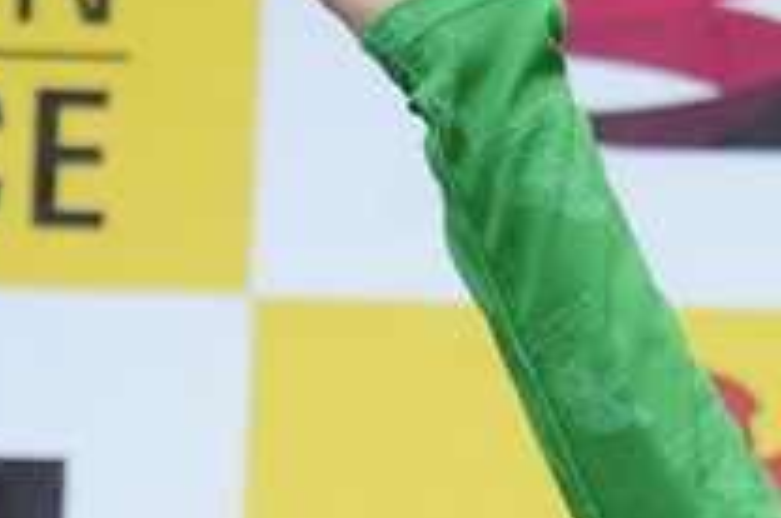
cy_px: 927
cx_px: 1325
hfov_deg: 3.0
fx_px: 14946
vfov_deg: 2.0
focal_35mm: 690
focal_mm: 140
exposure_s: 1/250
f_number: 2.8
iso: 200
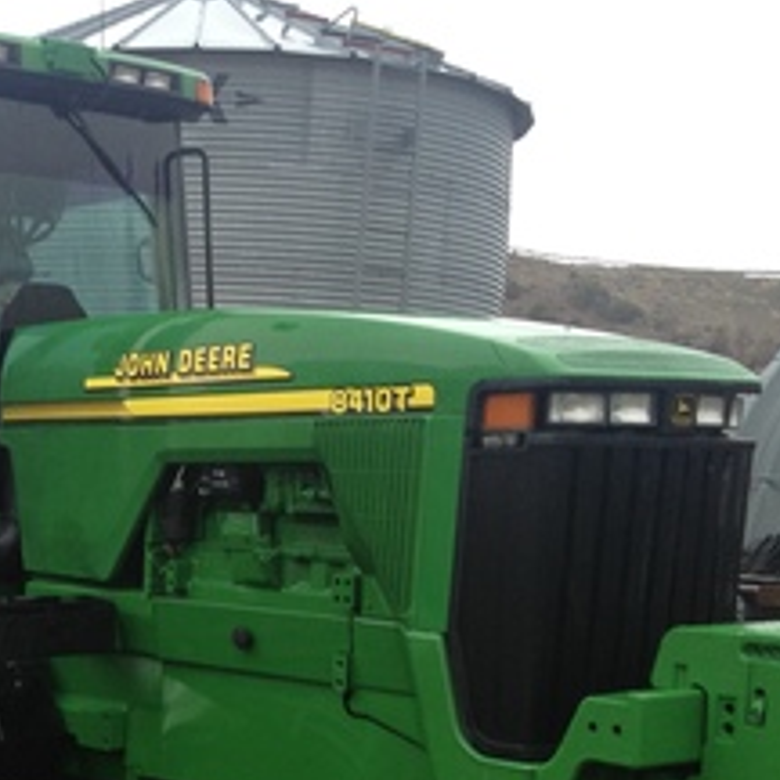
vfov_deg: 22.1
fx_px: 1988
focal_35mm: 78
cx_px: 51
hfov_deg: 21.6
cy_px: 552
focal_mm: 4.28
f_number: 2.4
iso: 50
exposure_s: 1/269
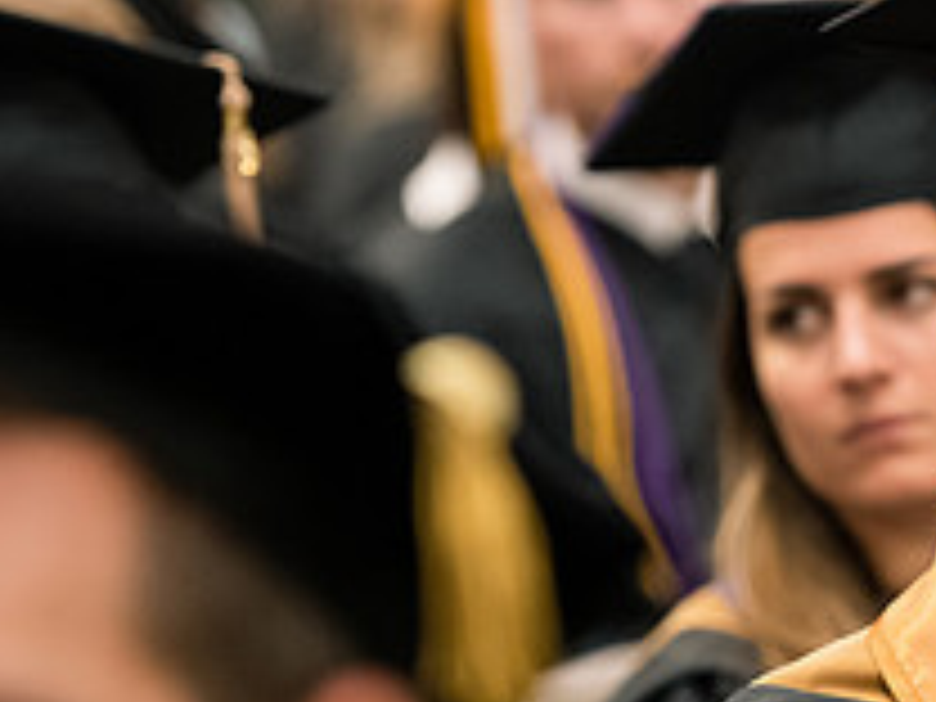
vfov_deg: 4.3
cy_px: 578
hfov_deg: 5.7
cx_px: 1120
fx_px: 9437
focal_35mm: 349
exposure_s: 1/200
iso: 3200
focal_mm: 130
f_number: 3.5
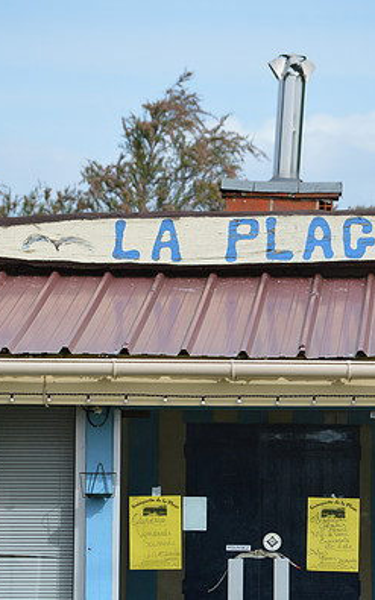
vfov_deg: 6.7
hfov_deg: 4.2
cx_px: 225
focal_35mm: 314
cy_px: 403
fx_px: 5133
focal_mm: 140
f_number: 5.6
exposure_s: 1/500
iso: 140
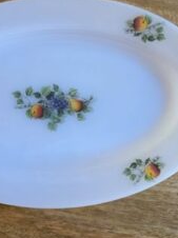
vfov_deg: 42.9
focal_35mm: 44
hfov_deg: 32.6
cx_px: 61
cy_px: 107
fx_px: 302
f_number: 1.7
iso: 500
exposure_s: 1/100
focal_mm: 6.3
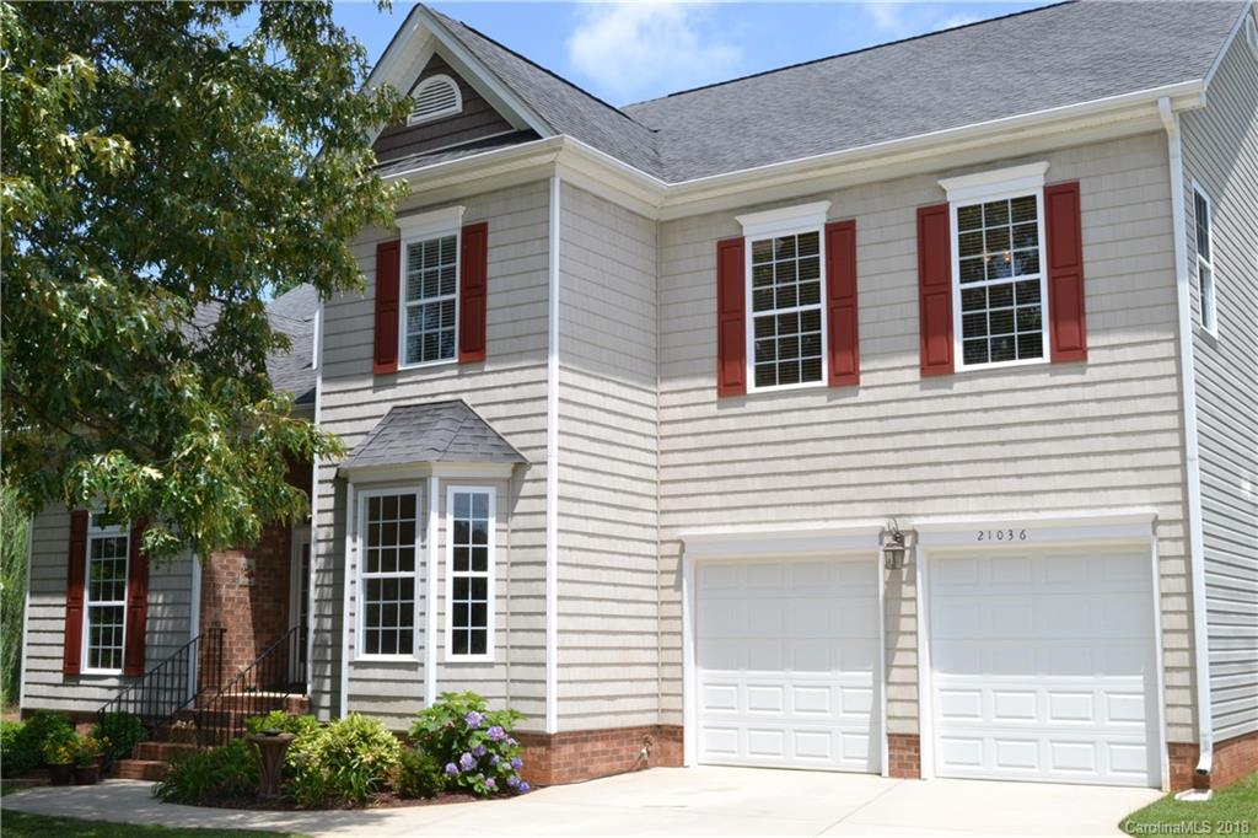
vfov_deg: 31.9
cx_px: 629
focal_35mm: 42
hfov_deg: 46.4
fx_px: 1467
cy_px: 419
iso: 320
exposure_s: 1/80
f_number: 29
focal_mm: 28
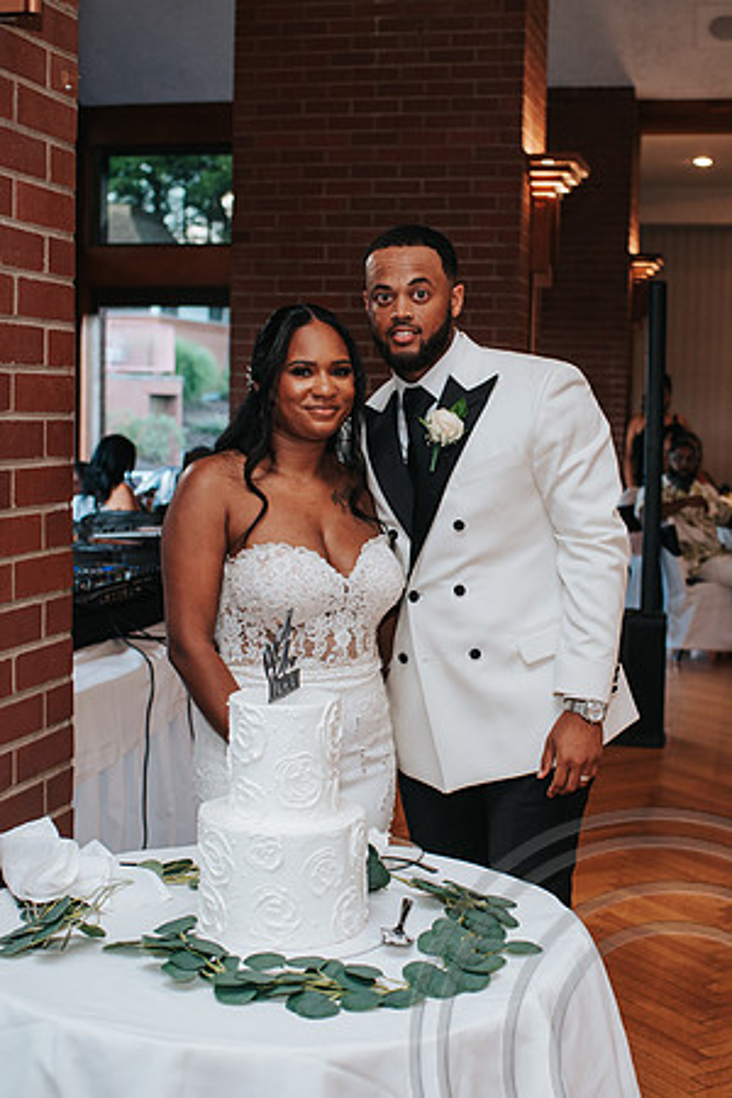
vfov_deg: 37.7
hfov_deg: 25.6
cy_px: 549
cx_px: 430
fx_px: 1607
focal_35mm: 53
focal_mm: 35
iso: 1000
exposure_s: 1/200
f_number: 3.2
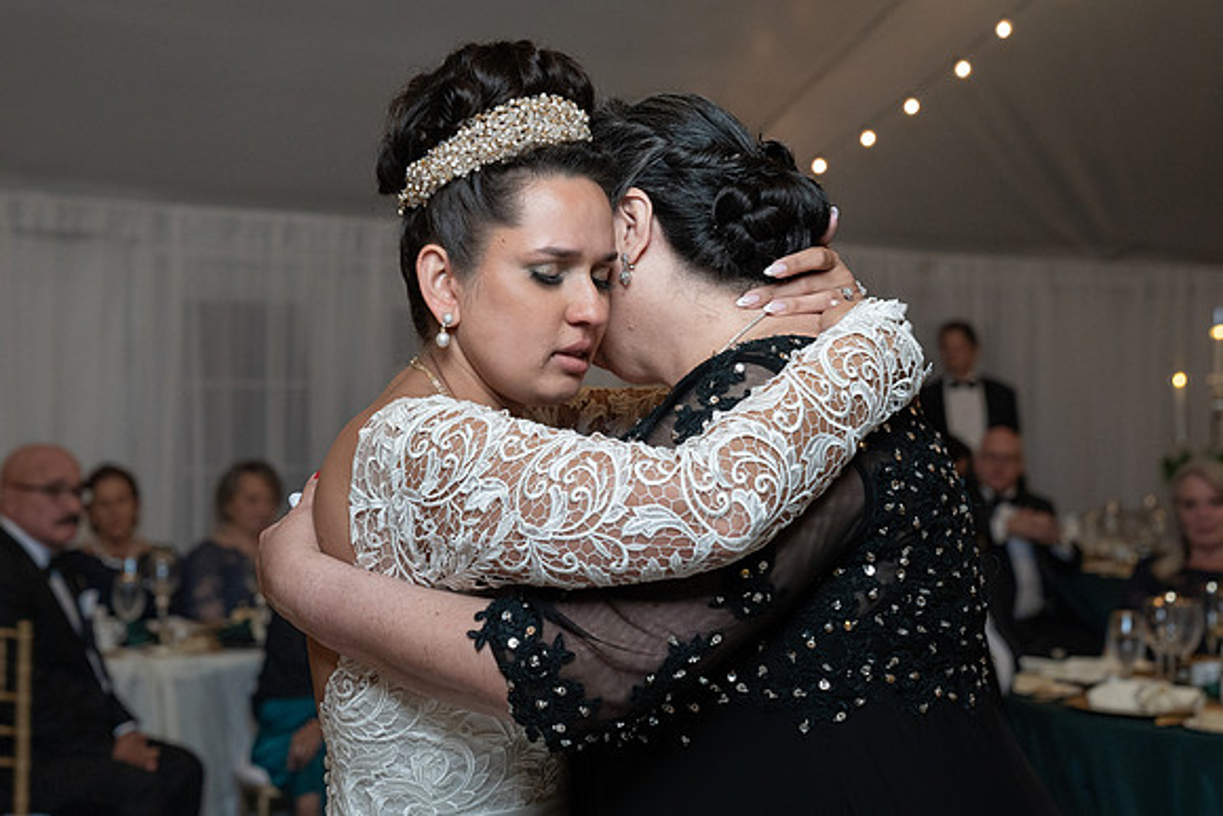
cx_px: 598
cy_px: 428
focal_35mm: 66
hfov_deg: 30.5
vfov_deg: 20.6
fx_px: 2240
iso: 2000
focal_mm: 55
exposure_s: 1/200
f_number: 4
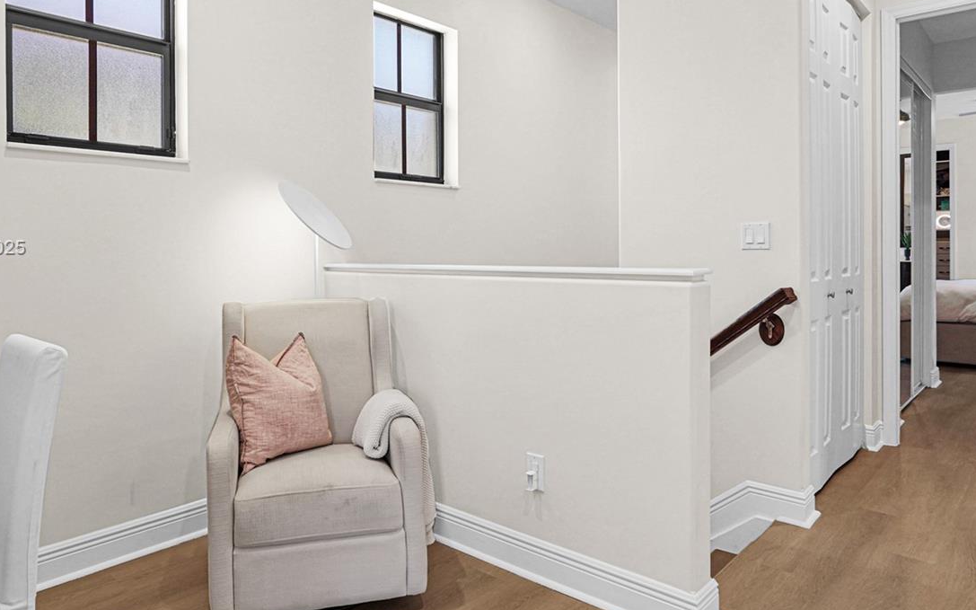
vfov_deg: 50.8
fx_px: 638
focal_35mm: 24
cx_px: 456
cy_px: 249
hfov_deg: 74.7
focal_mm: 16
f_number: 8
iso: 200
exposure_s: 1/30
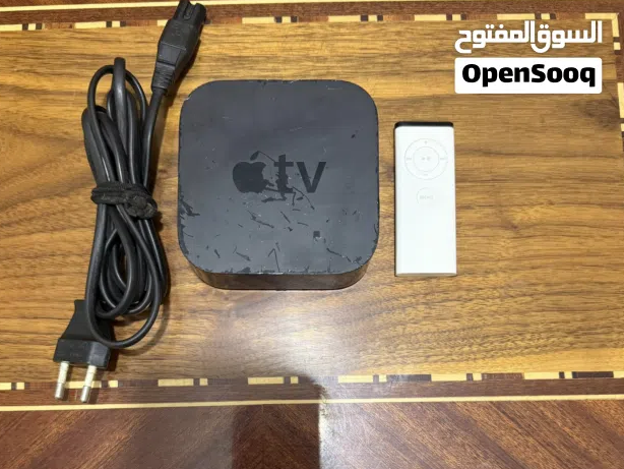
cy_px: 240
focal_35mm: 25
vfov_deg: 54.9
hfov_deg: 69.4
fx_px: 451
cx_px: 302
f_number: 1.78
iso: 400
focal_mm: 6.76
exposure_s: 1/50
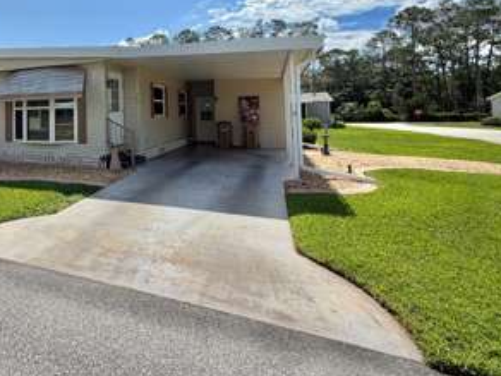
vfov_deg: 56.3
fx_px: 333
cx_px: 110
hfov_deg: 67.9
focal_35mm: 23
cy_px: 100
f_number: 2.2
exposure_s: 1/1211
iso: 20
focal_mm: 2.22
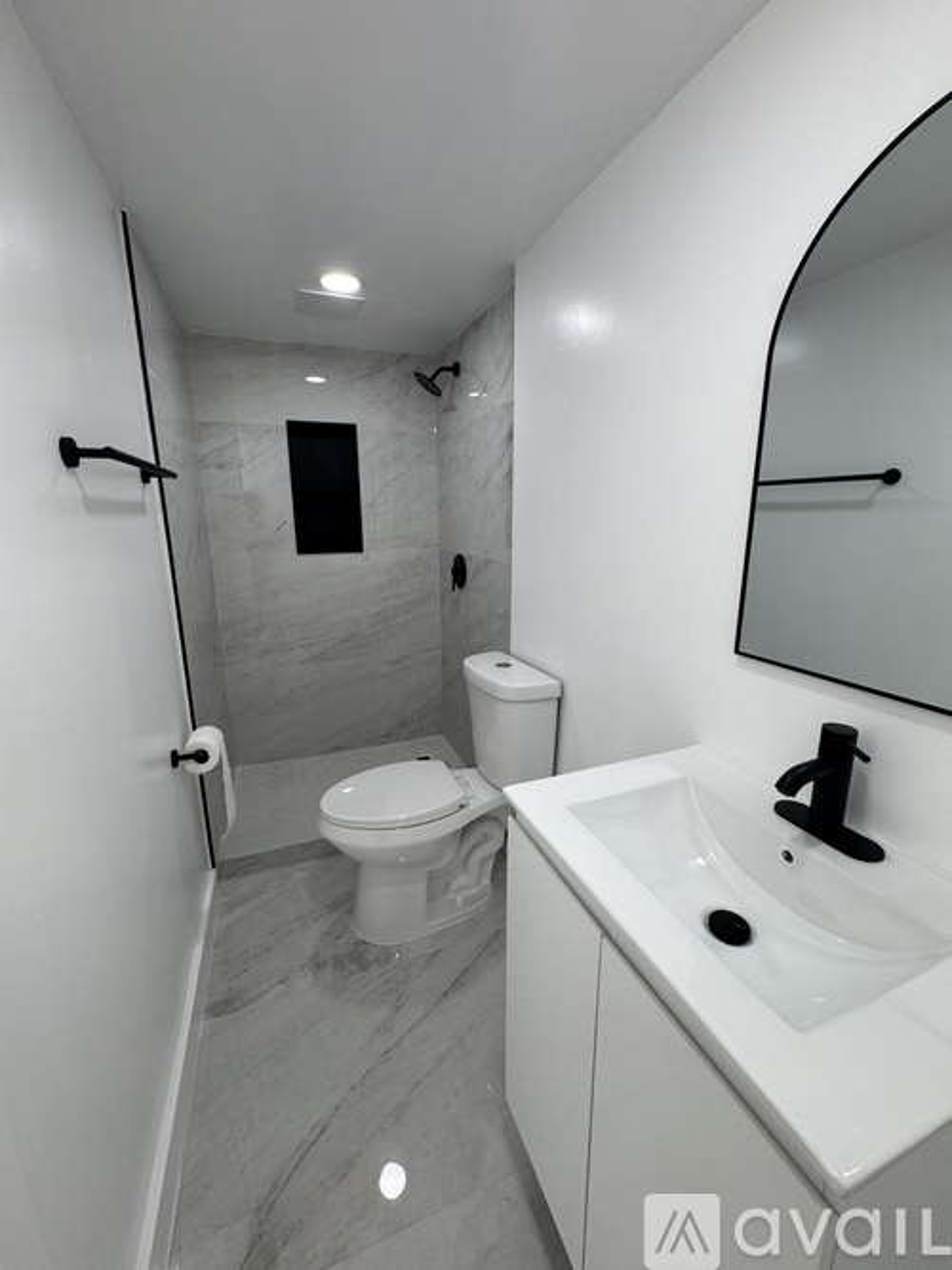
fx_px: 514
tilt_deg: -13.6
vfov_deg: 102.1
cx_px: 476
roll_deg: +0.5
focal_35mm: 14
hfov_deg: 85.7
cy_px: 635
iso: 80
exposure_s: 1/120
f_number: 2.2
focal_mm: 2.22
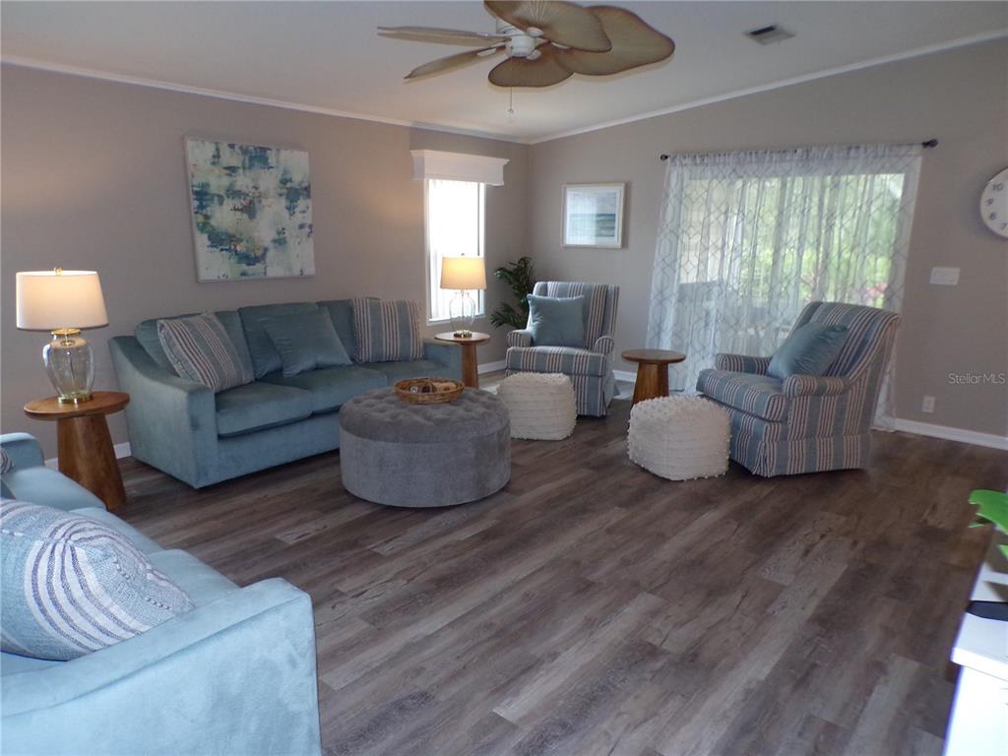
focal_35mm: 24
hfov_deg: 71.6
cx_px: 504
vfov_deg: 56.8
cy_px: 378
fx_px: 699
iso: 224
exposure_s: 1/34
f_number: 3
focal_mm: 4.3
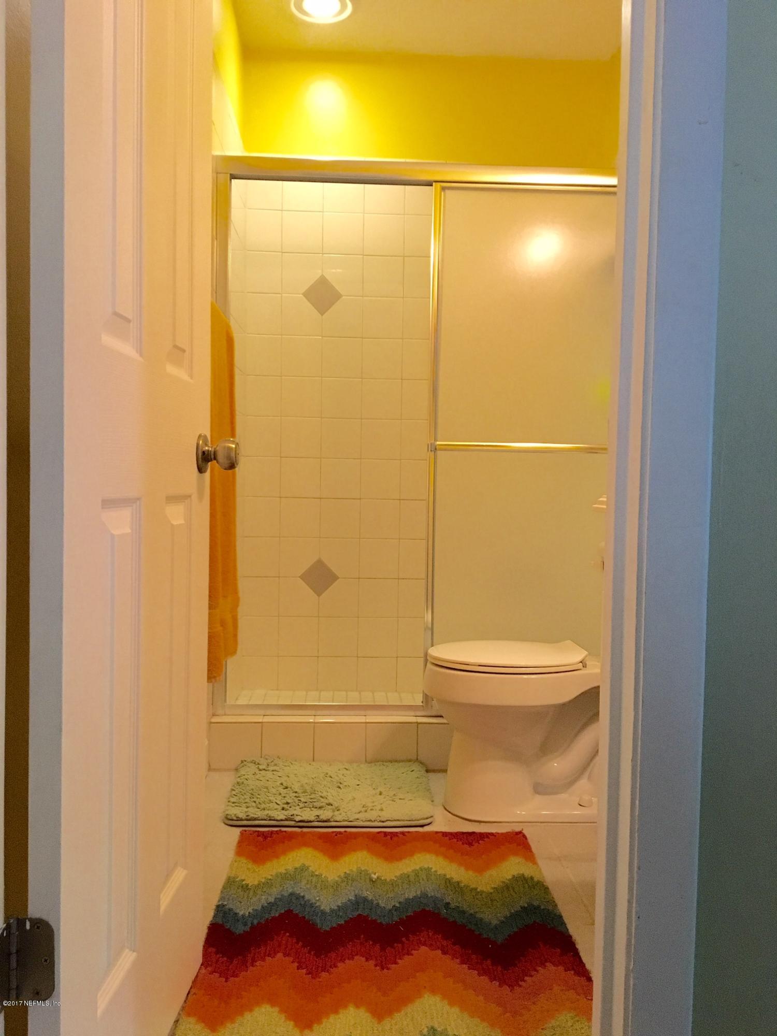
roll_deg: -1.2
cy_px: 518
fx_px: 868
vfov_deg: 61.7
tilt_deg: -2.2
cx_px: 388
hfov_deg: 48.2
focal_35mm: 29
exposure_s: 1/30
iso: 160
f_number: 2.2
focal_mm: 4.15
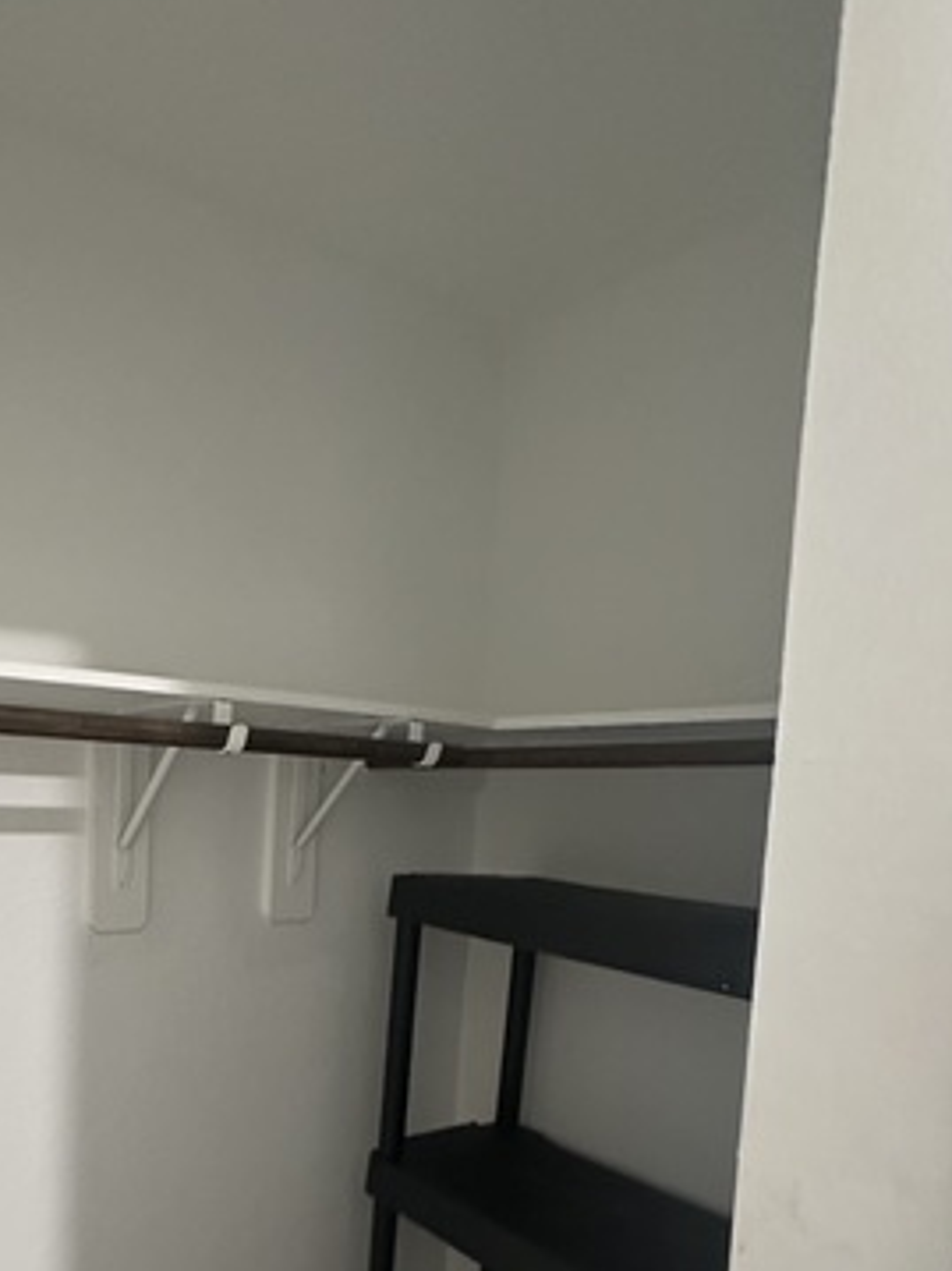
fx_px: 954
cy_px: 869
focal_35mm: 26
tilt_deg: -4.6
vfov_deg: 65.2
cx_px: 262
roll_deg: -2.4
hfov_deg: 51.2
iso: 1000
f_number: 2.2
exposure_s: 1/60
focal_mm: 2.22
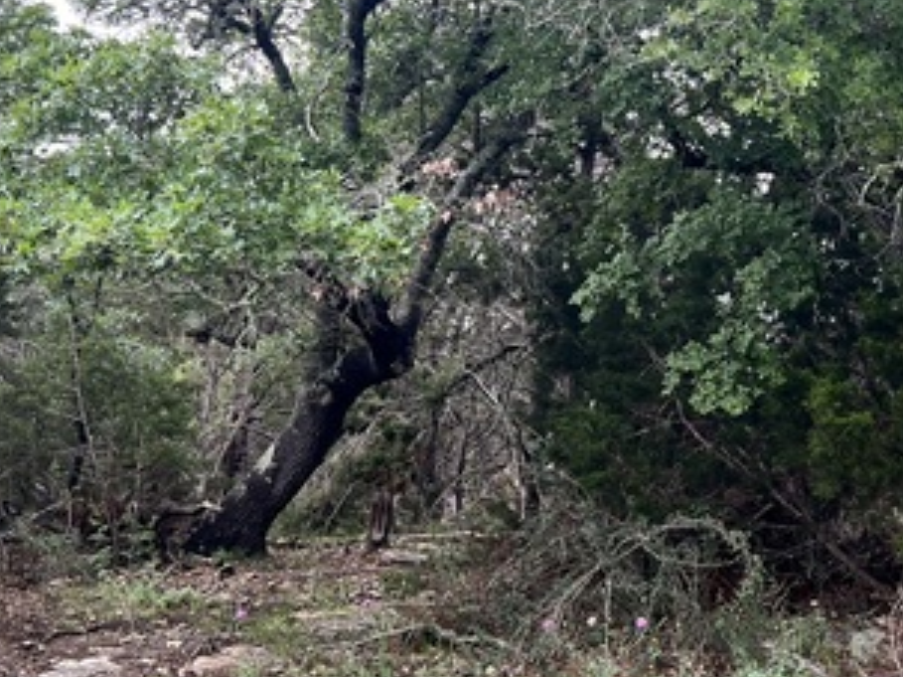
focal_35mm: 55
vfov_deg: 26.4
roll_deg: +1.1
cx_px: 668
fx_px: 1434
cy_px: 239
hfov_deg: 34.3
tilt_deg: +6.5
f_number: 1.5
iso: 40
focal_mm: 5.7
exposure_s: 1/239
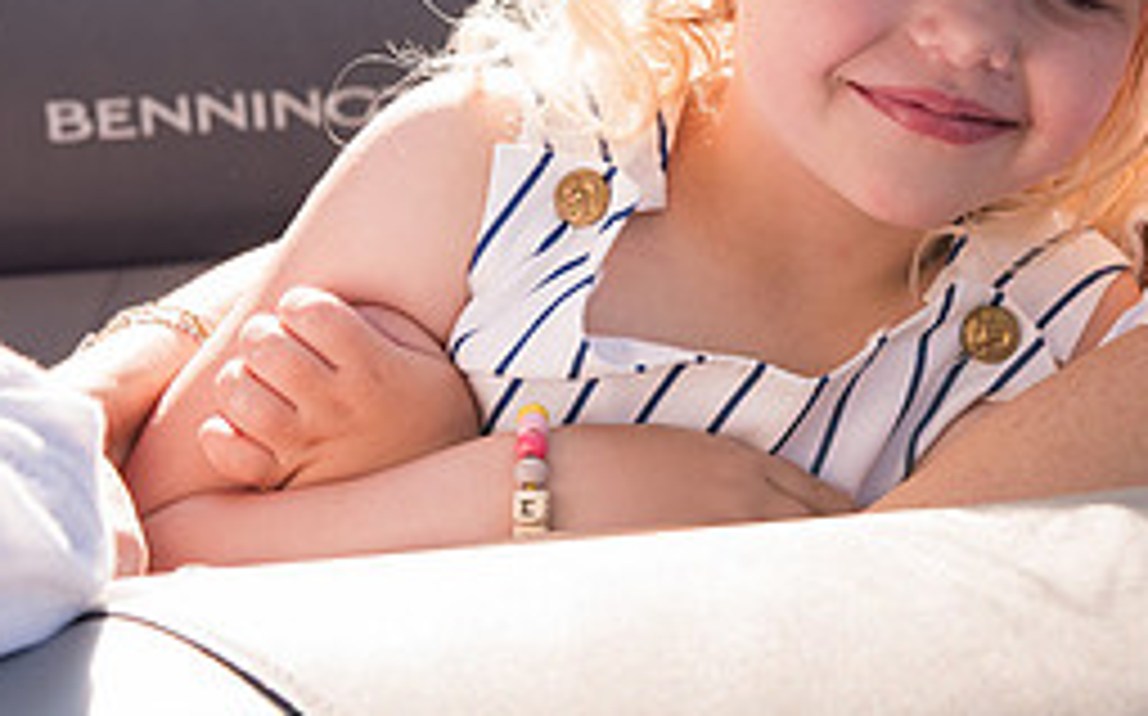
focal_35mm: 130
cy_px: -61
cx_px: 846
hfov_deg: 16.0
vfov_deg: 10.0
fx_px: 4065
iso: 400
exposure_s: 1/250
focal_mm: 56
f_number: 9
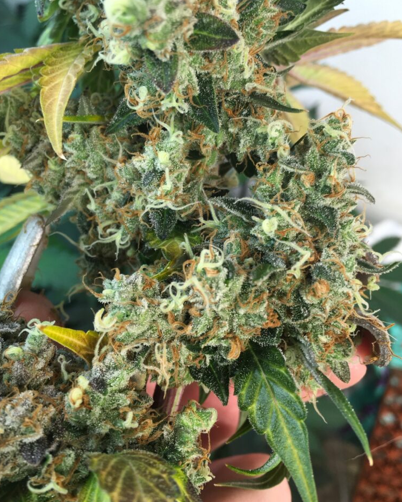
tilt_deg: -66.5
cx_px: 200
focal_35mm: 31
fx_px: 461
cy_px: 251
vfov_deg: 57.2
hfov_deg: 47.1
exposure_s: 1/120
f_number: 2.2
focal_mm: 4.15
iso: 32
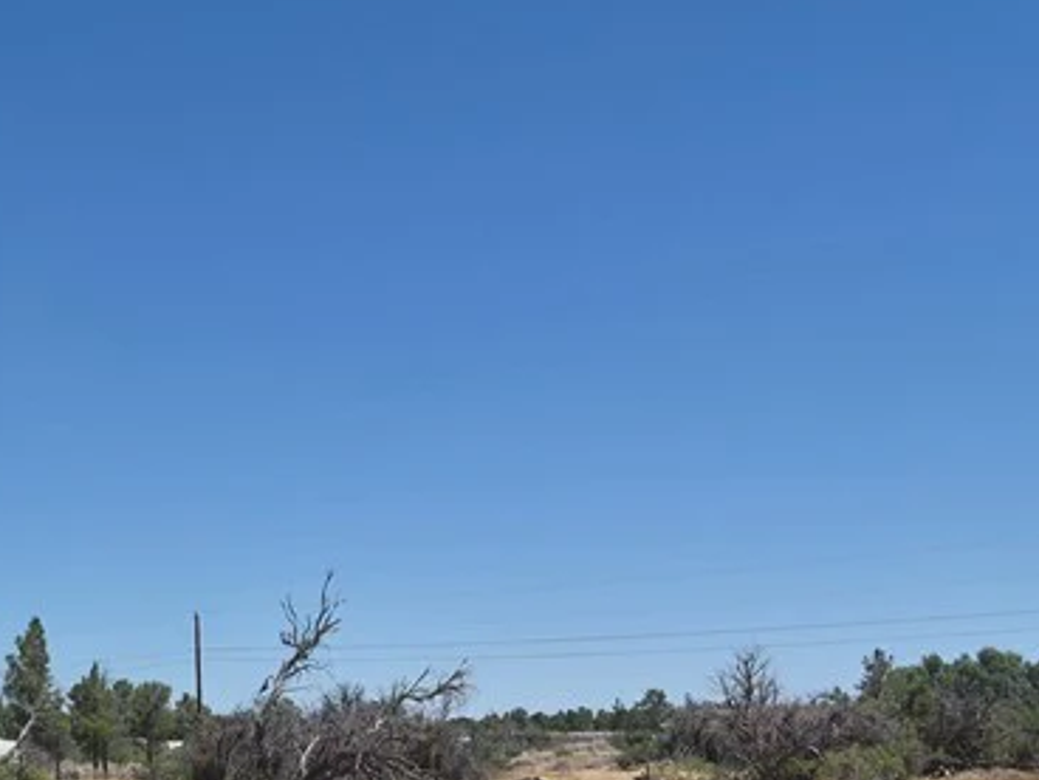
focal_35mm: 64
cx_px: 93
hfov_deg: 29.0
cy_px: 735
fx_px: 1921
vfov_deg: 22.3
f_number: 1.8
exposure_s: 1/7696
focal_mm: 5.4
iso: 64
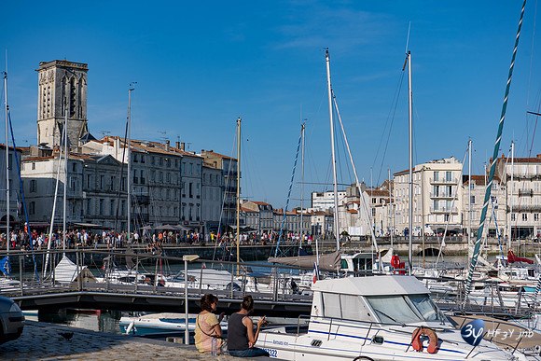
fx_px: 1052
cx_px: 270
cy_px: 180
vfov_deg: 19.5
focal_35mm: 70
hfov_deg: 28.8
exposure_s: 1/800
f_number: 6.3
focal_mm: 70
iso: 64
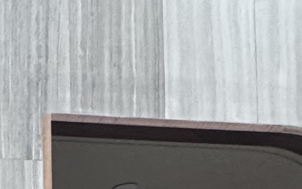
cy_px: 533
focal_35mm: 108
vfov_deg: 9.8
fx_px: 889
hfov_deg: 14.7
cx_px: -358
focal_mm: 2.22
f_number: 2.2
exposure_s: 1/120
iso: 250
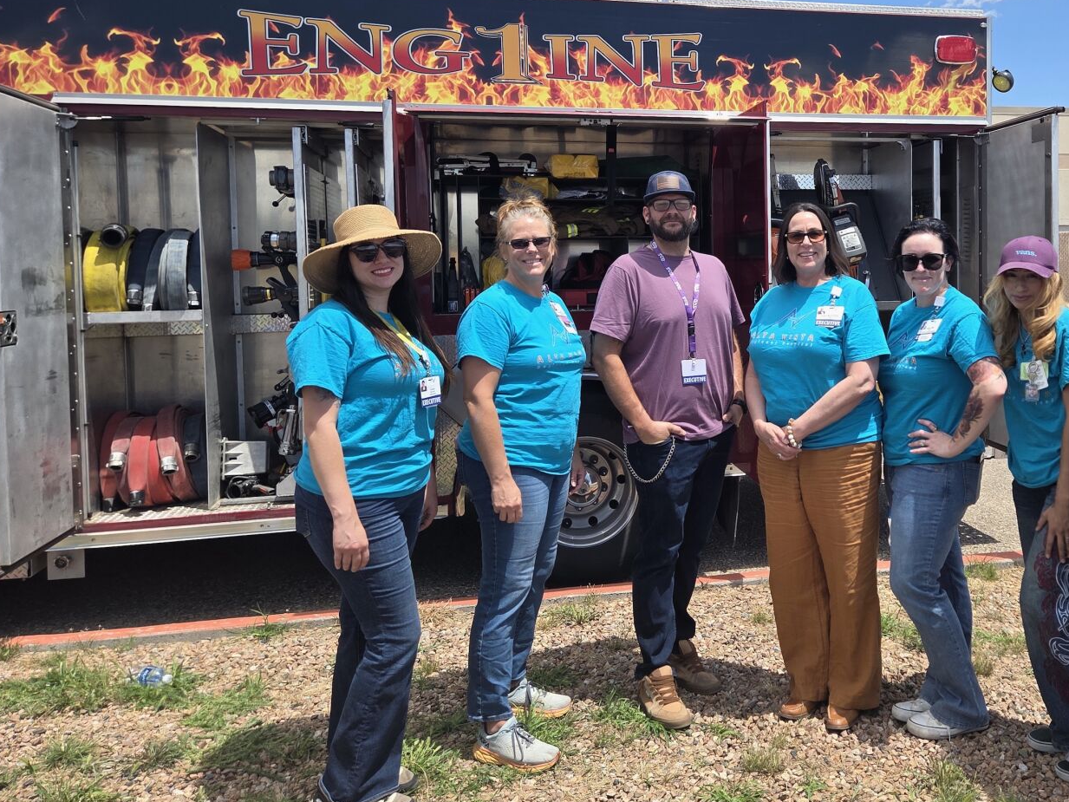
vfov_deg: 45.1
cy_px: 307
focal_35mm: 31
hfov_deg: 57.1
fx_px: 957
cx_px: 712
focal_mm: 5.4
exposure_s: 1/3177
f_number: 1.8
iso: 80
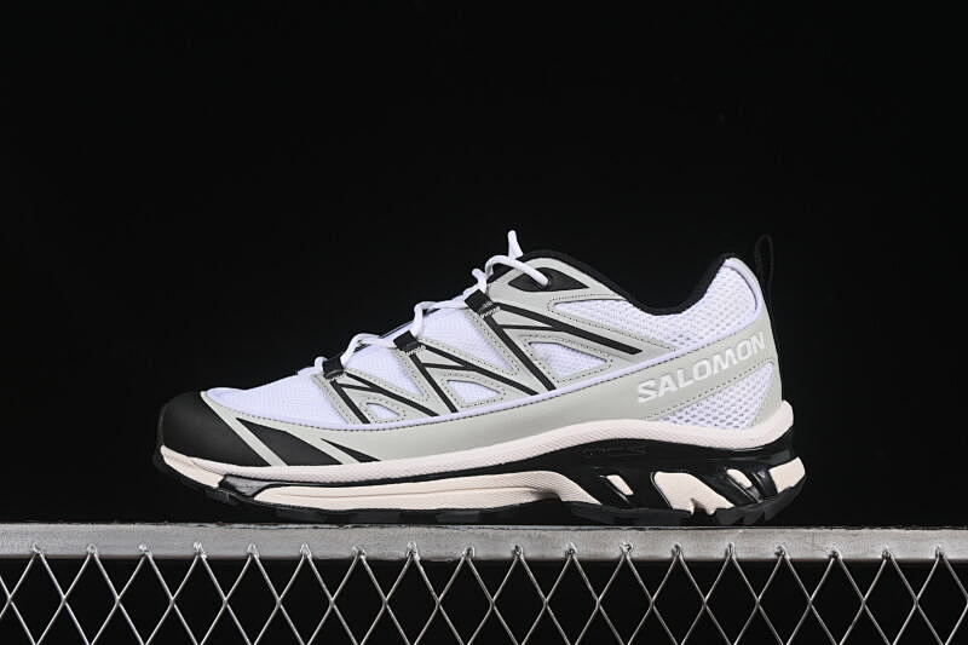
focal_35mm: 75
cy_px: 322
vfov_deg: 18.2
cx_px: 484
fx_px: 2016
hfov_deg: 27.0
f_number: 8
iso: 160
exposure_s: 1/80
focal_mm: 50
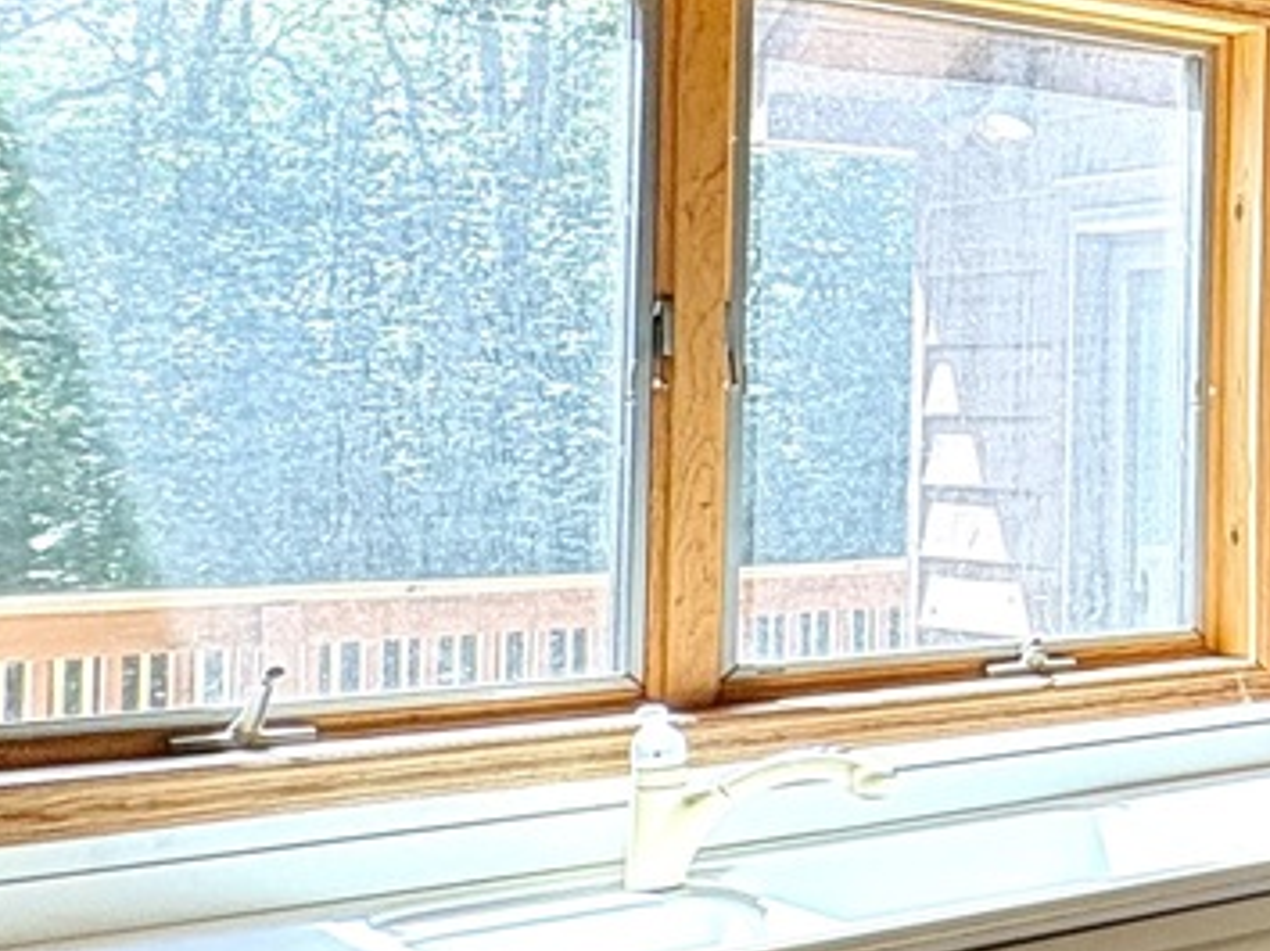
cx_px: 2260
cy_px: 370
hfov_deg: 21.9
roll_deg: -0.2
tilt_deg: +2.2
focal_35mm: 57
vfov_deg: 25.6
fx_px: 2090
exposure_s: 1/120
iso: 80
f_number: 2.2
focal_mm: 2.22
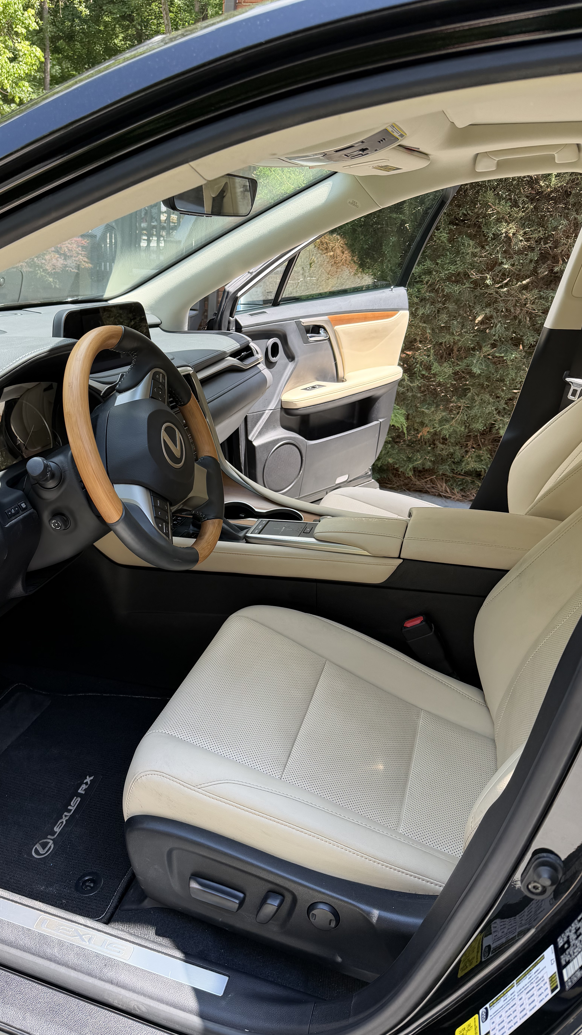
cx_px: 206
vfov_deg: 69.9
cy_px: 529
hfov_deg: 42.5
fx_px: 741
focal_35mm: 27
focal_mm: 6.76
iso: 80
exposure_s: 1/464
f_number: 1.78
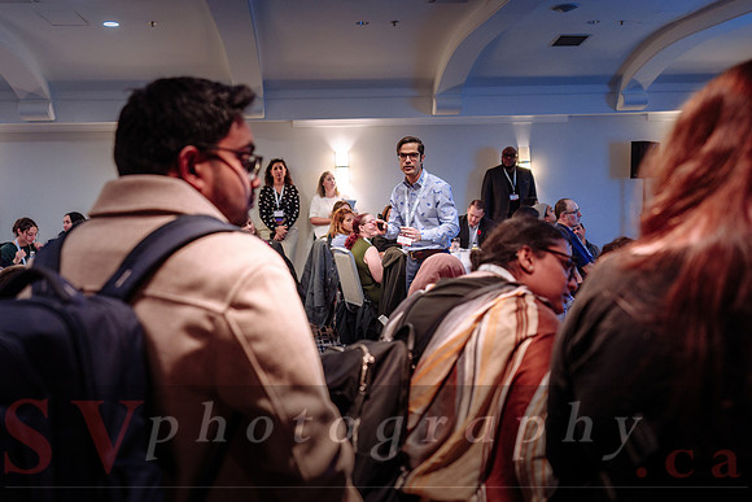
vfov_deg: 37.9
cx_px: 376
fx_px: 731
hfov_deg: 54.4
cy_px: 251
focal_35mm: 35
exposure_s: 1/80
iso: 1000
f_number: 2.8
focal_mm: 35
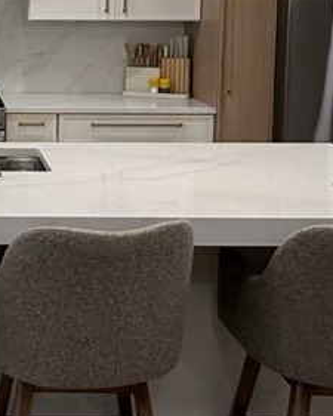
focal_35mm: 68
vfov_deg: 27.1
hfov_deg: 20.9
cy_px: 62
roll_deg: -0.2
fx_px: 837
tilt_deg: -4.8
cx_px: -73
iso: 160
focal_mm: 2.22
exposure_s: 1/120
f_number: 2.2
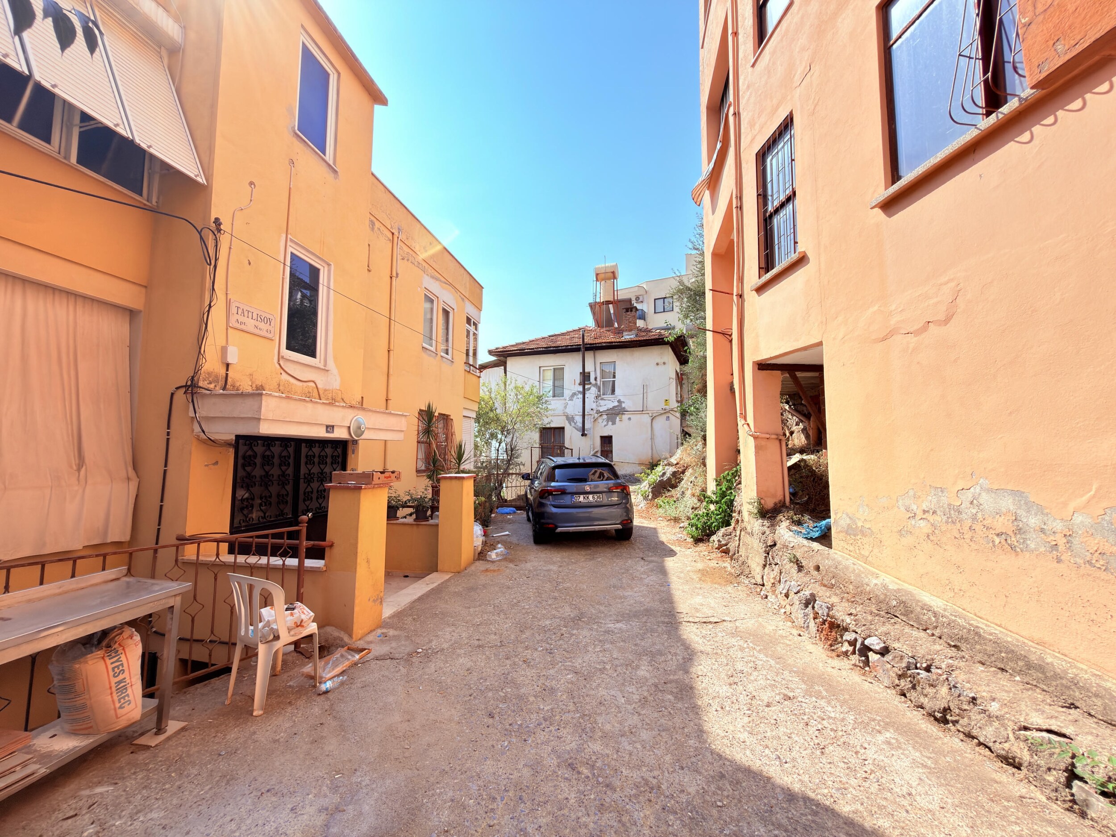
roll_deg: +0.4
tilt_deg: +4.9
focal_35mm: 14
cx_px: 558
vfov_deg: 85.7
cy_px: 418
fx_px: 451
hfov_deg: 102.1
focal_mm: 2.22
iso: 25
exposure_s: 1/622
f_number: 2.2
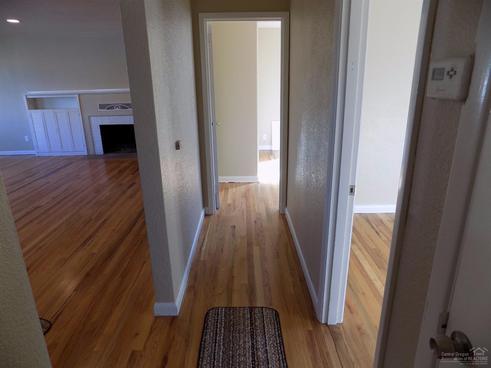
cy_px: 184
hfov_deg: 73.9
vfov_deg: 58.9
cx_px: 246
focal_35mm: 23
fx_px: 326
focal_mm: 4
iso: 80
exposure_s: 1/30
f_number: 3.1
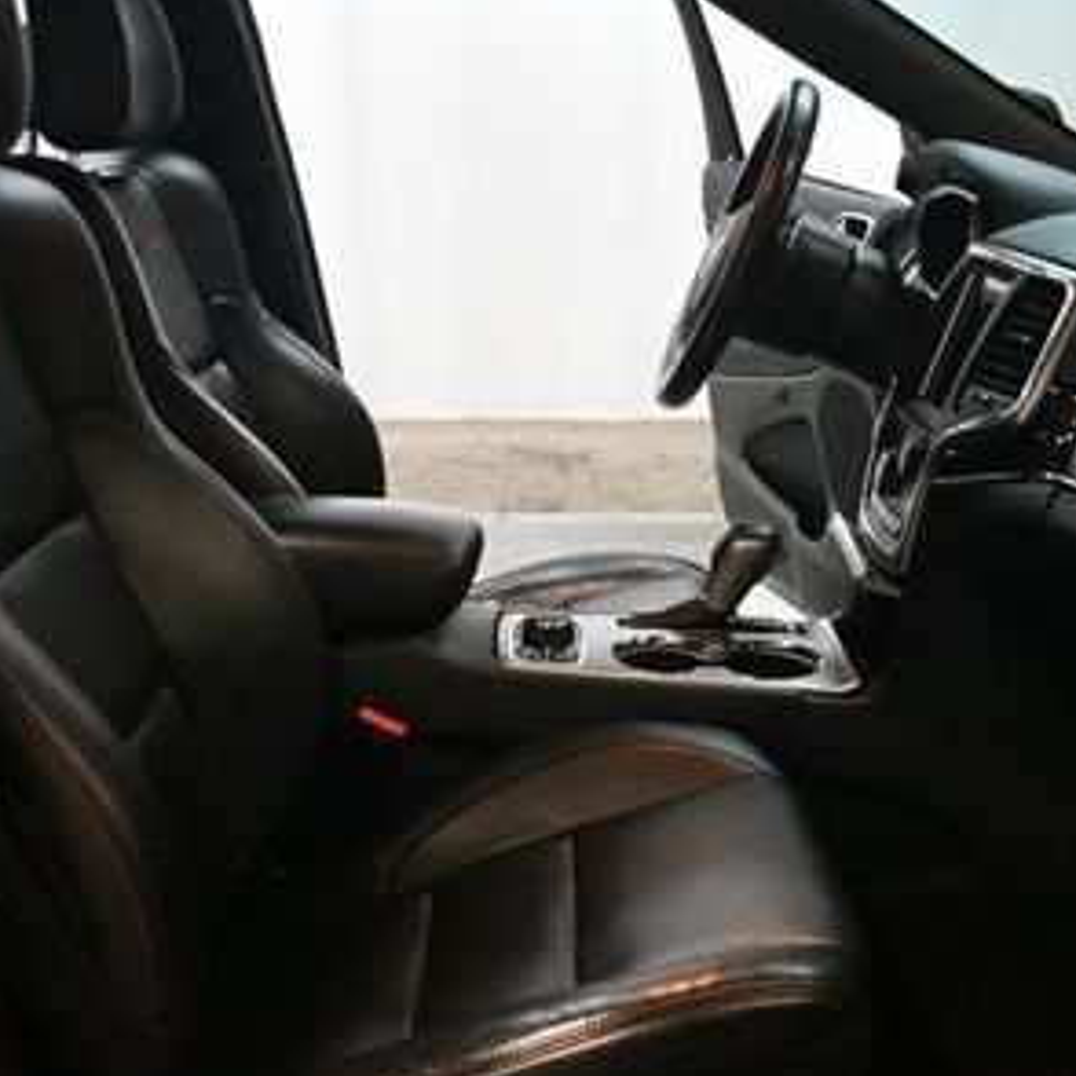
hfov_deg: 33.9
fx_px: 1758
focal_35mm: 50
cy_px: 560
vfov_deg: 34.0
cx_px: 666
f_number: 3.5
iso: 3200
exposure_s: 1/125
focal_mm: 18
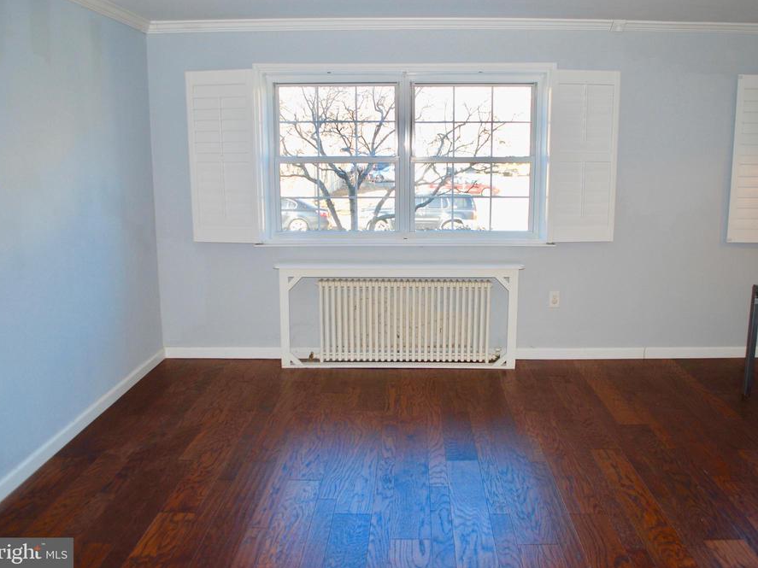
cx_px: 416
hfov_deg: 59.9
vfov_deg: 46.8
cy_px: 276
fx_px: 657
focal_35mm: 30
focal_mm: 18
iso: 200
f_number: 3.5
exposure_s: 1/60
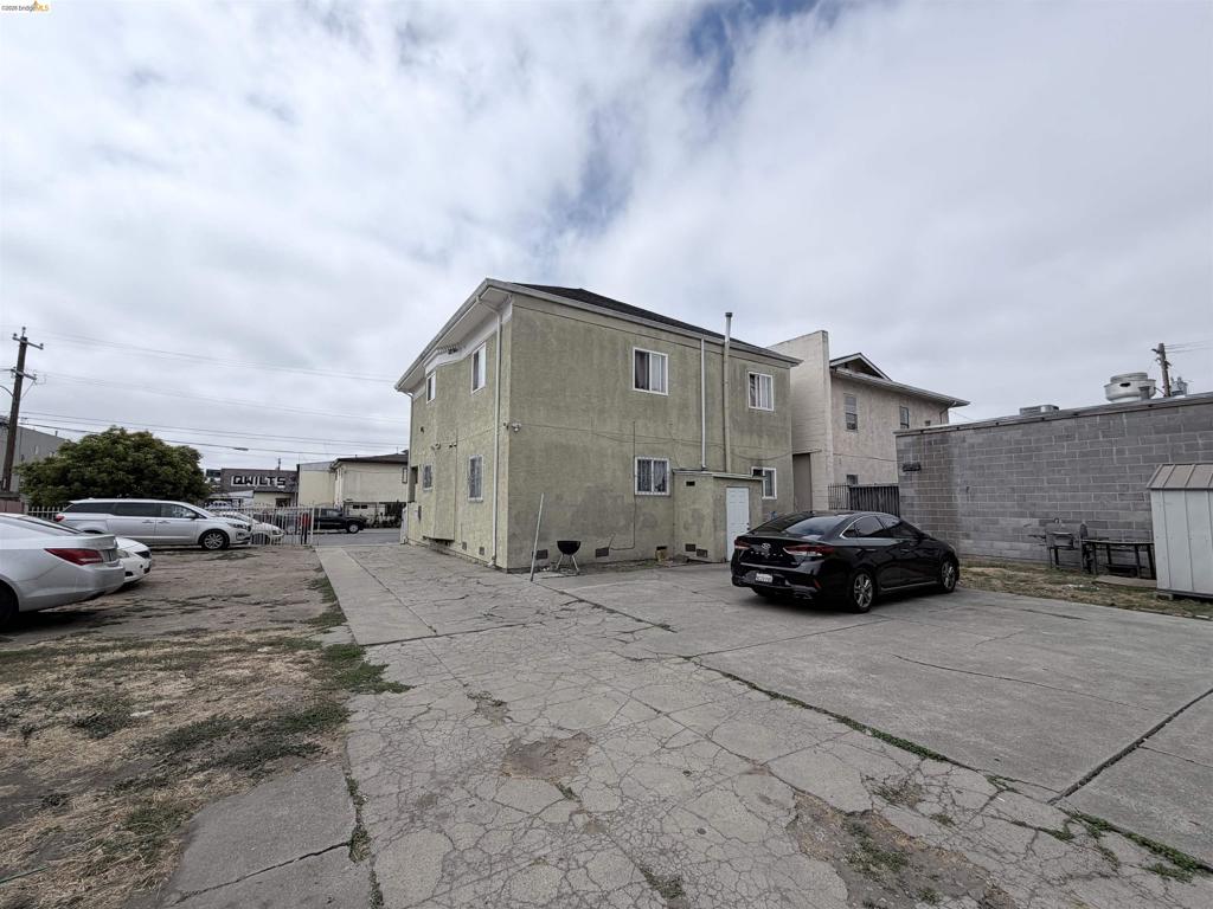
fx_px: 491
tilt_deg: +5.9
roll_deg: -0.2
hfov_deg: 102.1
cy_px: 454
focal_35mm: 14
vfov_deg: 85.7
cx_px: 606
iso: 20
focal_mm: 2.22
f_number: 2.2
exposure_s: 1/1795
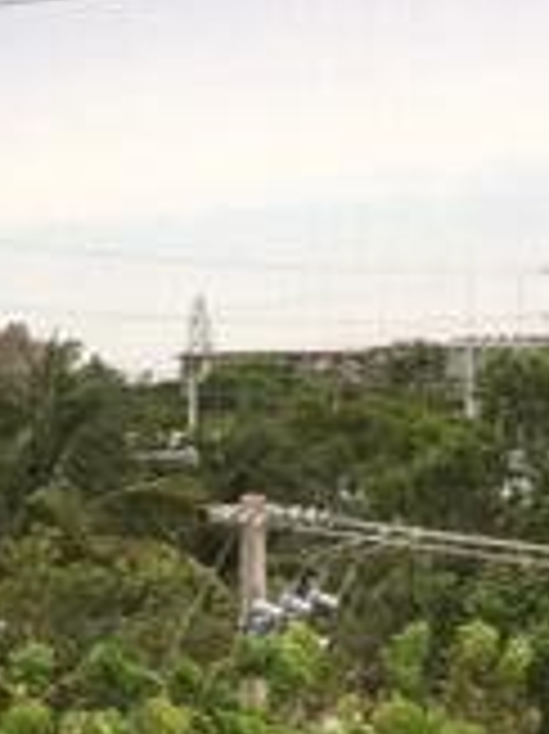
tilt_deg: -3.4
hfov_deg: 11.9
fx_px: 2414
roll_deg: +0.6
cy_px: 491
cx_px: -454
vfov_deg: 17.2
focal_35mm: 114
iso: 25
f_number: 2.2
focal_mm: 4.15
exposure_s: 1/187
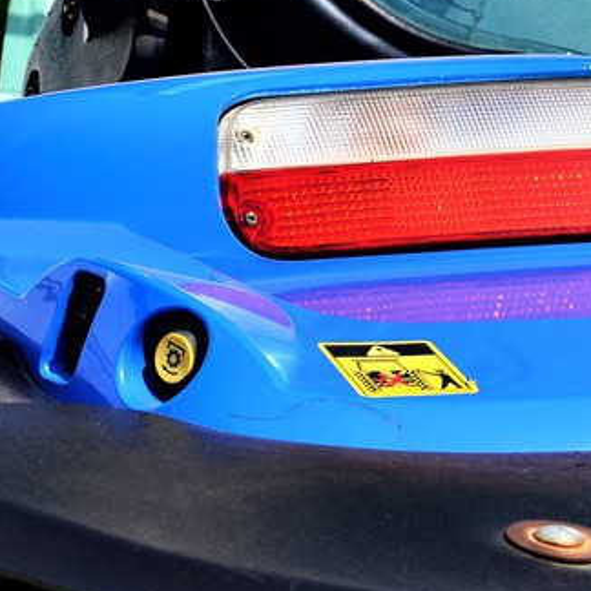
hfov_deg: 10.8
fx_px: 3110
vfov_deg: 10.9
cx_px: 144
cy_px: 323
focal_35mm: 161
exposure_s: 1/640
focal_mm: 32
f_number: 6.3
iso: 125
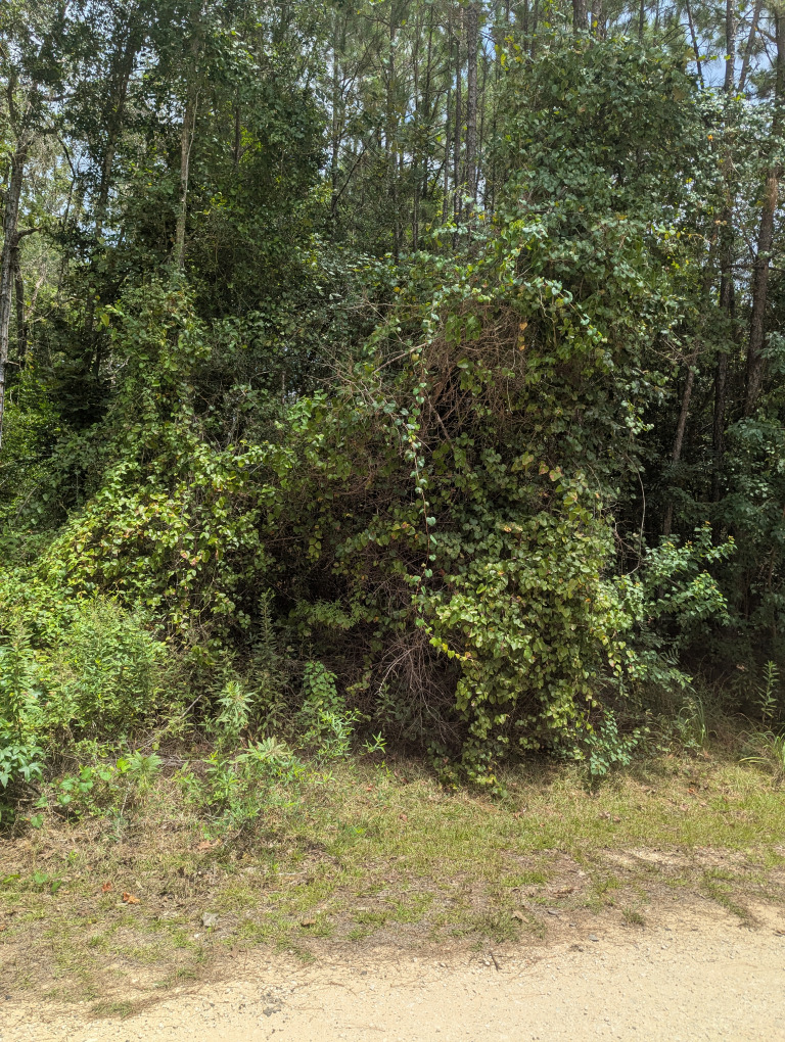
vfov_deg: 71.5
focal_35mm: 24
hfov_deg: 56.9
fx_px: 724
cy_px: 521
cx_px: 392
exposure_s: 1/1508
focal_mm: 6.81
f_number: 1.85
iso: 47
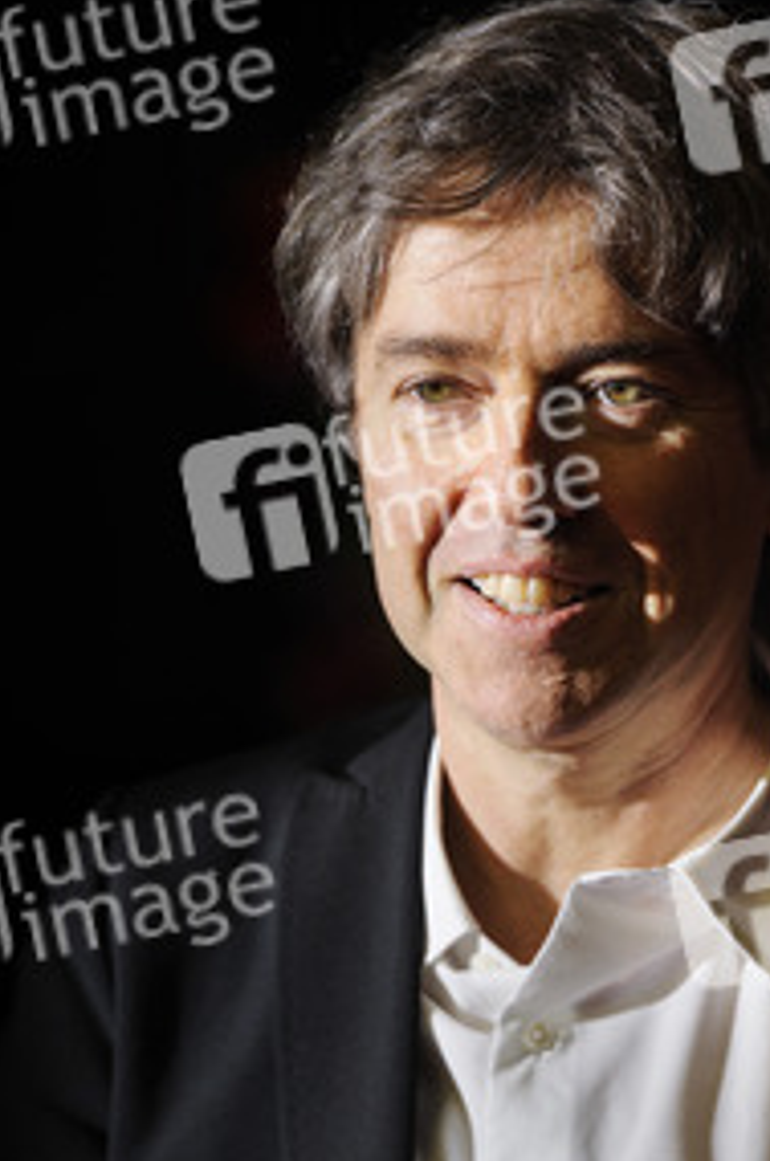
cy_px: 688
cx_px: 509
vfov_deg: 7.3
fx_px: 9048
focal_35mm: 281
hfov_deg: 4.9
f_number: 4.5
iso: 320
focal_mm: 200
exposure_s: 1/400
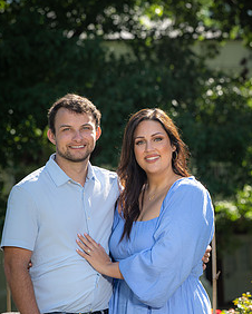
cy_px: 247
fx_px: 1741
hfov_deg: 8.3
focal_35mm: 187
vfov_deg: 10.3
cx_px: 145
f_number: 6.3
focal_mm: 125
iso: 100
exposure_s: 1/160
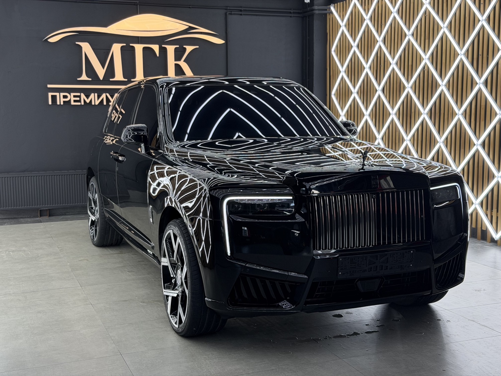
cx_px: 250
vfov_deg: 30.3
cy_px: 188
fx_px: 695
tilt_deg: -6.1
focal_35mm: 48
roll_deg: +0.9
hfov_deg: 39.7
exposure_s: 1/181
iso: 80
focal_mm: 6.76
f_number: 1.78
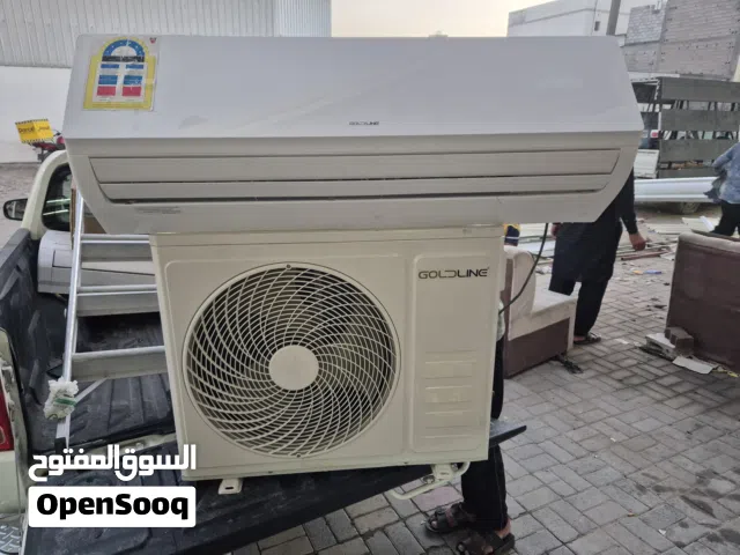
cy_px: 278
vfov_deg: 58.9
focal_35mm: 23
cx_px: 370
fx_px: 492
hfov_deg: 73.9
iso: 800
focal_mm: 5.4
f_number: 1.8
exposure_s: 1/100
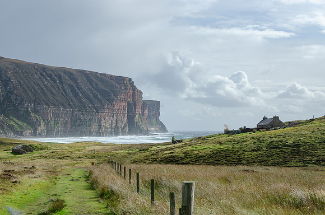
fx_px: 562
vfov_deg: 21.7
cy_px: 112
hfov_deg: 32.3
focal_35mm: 62
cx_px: 162
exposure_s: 1/1000
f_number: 7.1
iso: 100
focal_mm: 40
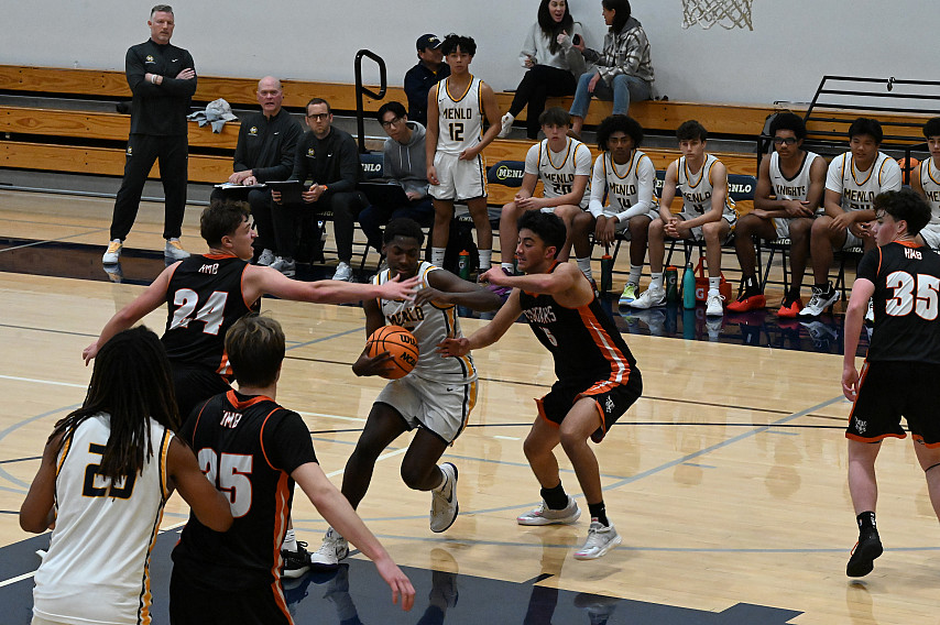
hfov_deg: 17.1
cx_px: 470
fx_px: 3131
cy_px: 312
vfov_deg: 11.4
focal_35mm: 120
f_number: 11
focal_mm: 120
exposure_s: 1/500
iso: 20000
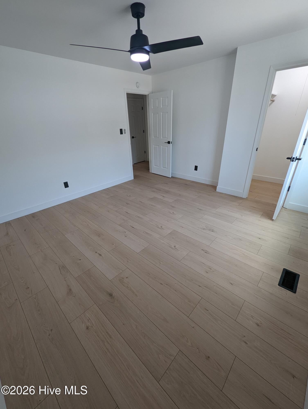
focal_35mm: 13
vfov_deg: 106.1
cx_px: 154
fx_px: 154
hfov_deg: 90.0
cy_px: 204
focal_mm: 1.95
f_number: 2.2
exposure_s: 1/24
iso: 60
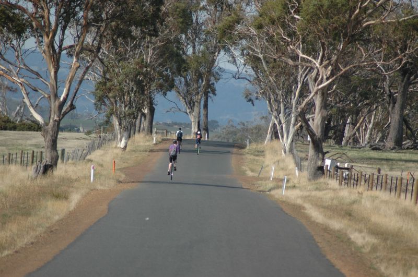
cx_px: 209
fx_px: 5218
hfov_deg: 4.6
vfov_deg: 3.0
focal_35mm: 450
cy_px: 138
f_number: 5.6
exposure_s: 1/1000
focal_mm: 300
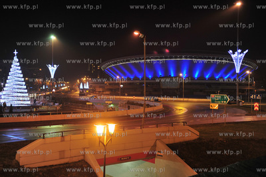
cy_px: 88
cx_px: 133
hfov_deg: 41.1
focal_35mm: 48
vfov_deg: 28.0
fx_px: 354
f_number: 2.8
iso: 1600
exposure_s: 1/40
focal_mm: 48
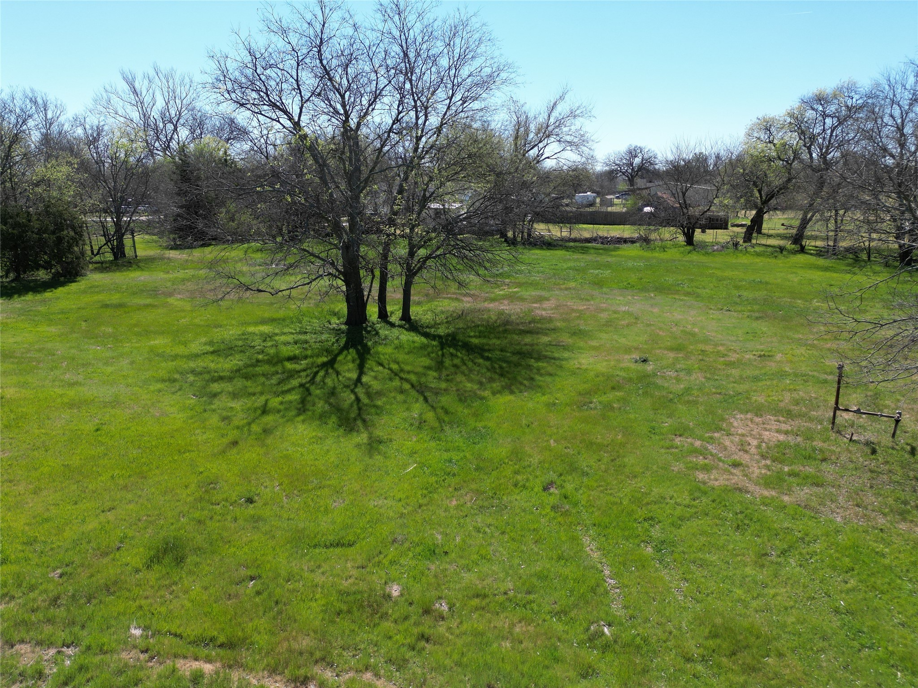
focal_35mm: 24
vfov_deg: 56.8
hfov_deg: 71.6
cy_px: 344
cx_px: 459
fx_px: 636
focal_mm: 6.72
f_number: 1.7
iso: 100
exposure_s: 1/2000
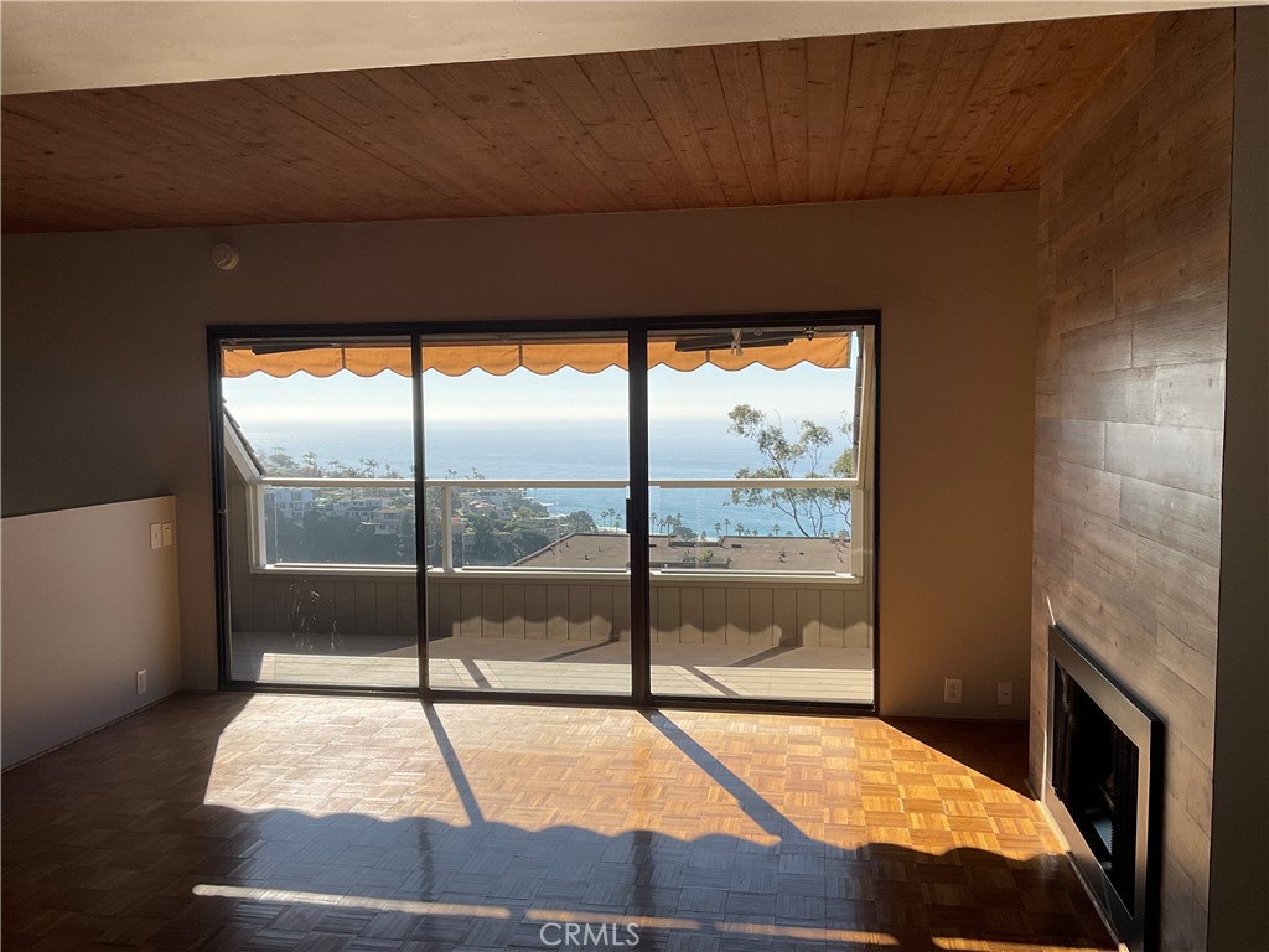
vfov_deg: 48.2
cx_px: 634
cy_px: 476
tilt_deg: -4.2
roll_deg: +0.5
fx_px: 1063
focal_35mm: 29
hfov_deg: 61.7
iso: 16
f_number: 1.8
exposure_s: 1/1848
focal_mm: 3
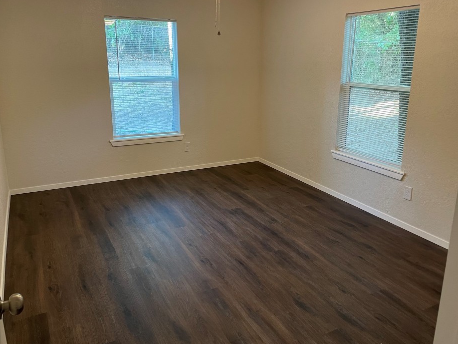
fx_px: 384
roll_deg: -0.1
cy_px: 157
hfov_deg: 61.6
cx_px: 226
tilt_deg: -13.5
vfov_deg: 48.2
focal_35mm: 29
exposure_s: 1/60
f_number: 1.6
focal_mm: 4.2
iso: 250
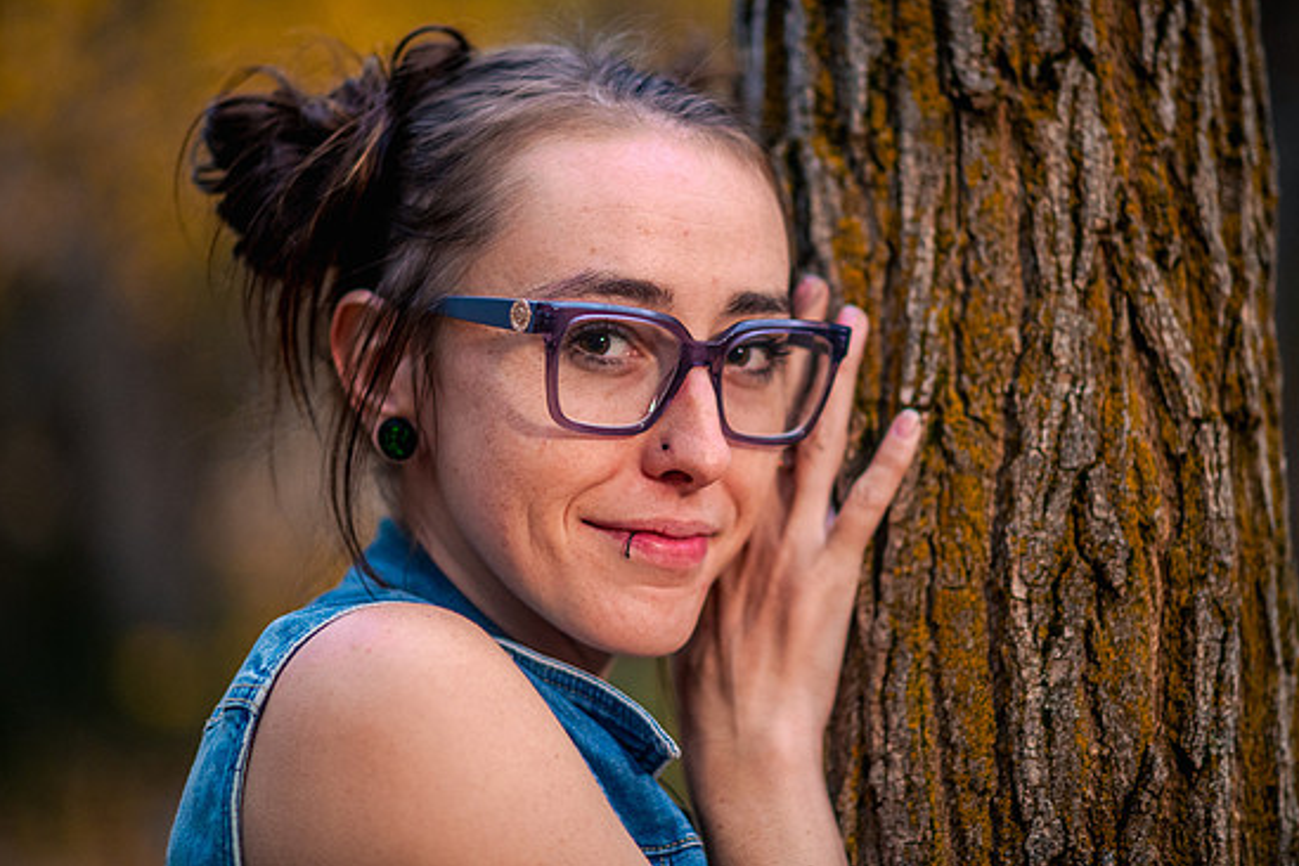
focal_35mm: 111
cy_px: 434
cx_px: 660
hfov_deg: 18.4
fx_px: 4005
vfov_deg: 12.3
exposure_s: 1/100
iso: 1250
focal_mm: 105
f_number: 2
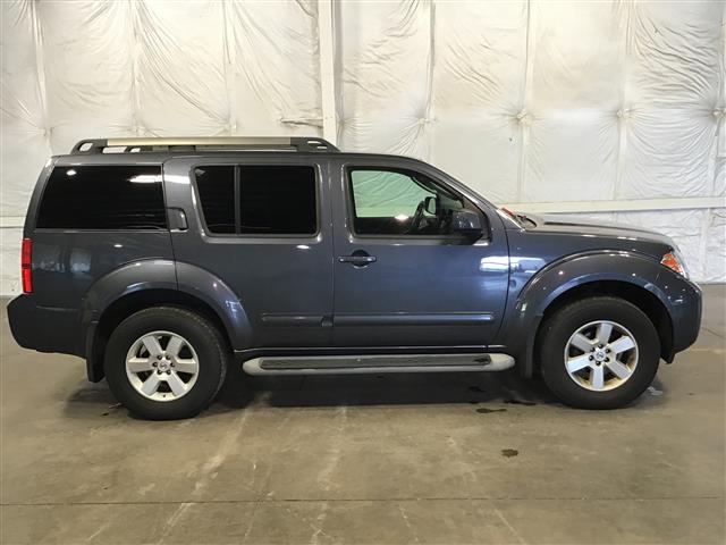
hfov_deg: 58.4
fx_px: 650
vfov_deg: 45.4
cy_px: 272
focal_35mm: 31
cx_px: 363
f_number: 2.4
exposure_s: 1/30
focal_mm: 3.3
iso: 64
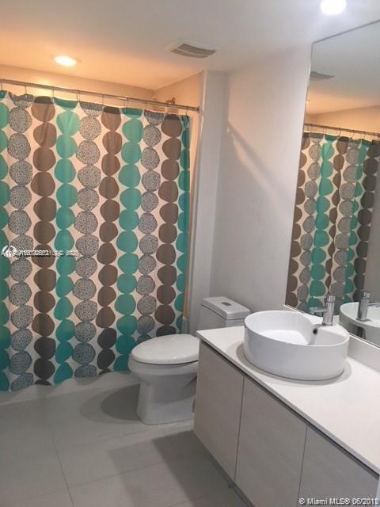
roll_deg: -3.5
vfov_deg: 61.7
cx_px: 190
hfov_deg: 48.2
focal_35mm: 29
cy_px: 254
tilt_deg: -9.2
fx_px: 424
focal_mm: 4.15
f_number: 2.2
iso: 64
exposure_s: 1/15
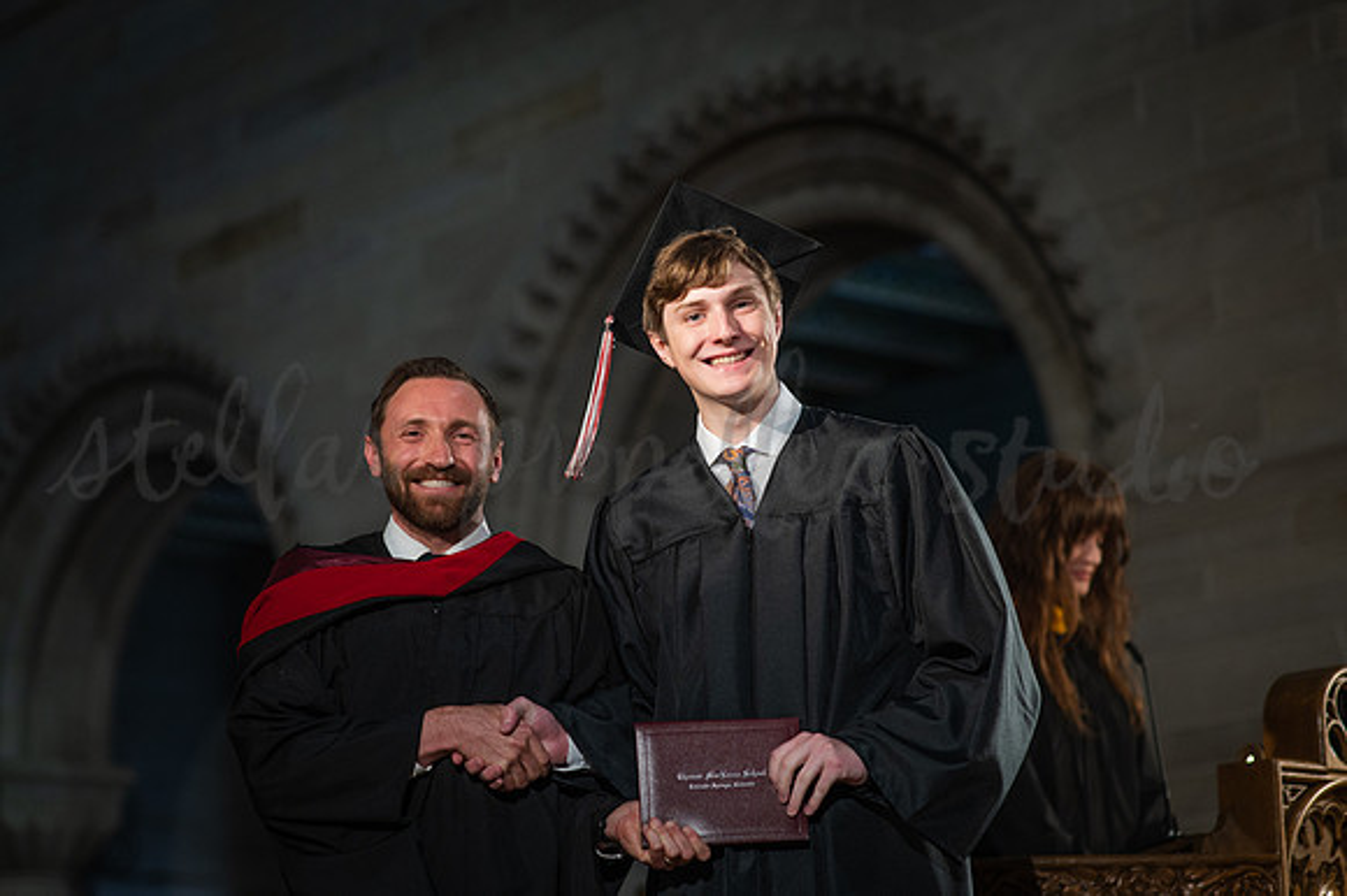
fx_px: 3178
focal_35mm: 85
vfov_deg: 16.1
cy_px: 448
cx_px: 674
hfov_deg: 23.9
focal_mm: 85
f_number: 2.5
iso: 1250
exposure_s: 1/320
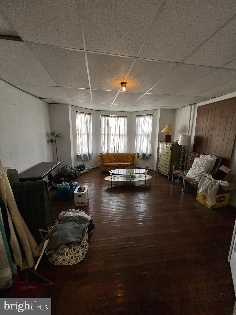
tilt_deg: -10.3
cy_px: 158
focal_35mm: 13
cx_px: 118
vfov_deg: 106.2
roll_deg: +0.2
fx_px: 118
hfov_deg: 89.9
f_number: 1.8
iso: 250
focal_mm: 1.57
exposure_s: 1/60
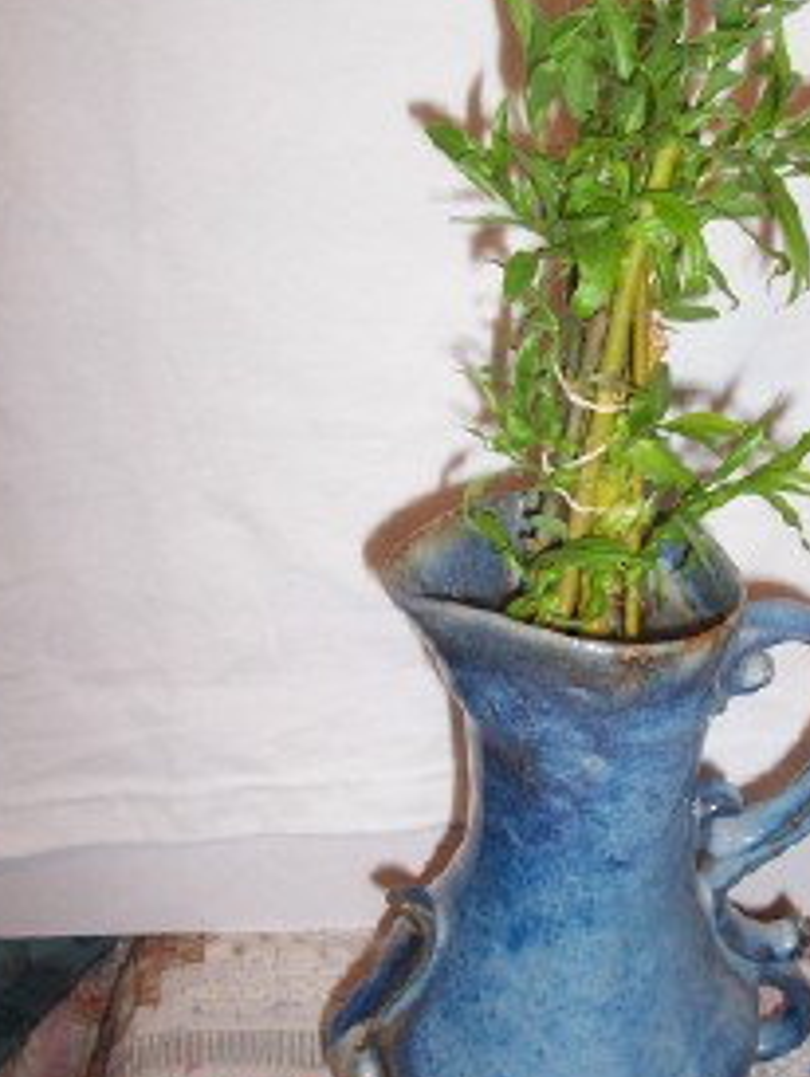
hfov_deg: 26.9
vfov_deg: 35.5
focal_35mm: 54
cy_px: 538
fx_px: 1682
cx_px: 531
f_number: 2.8
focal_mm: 5.6
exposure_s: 1/60
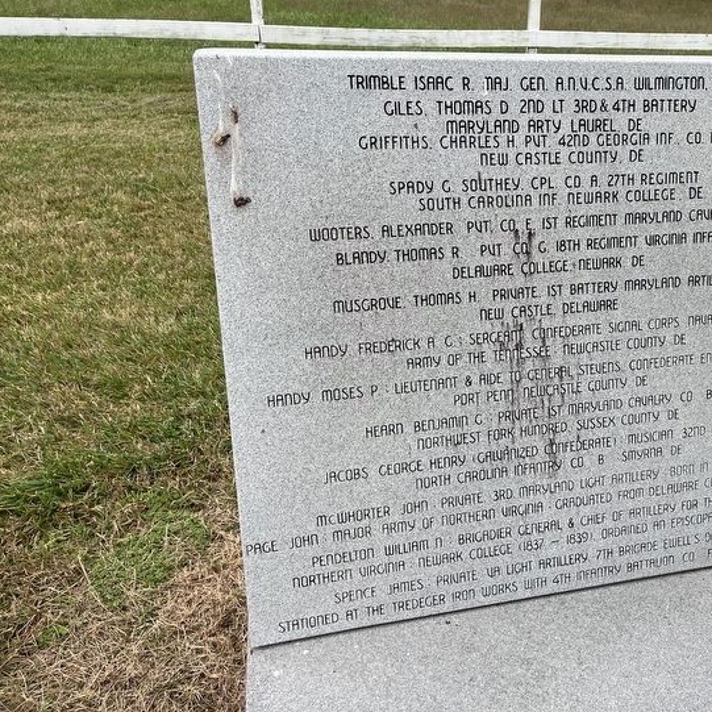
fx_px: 791
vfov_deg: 48.4
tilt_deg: -24.6
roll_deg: -1.8
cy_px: 322
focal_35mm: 34
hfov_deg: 47.0
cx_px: 520
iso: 50
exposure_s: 1/680
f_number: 1.6
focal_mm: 5.1
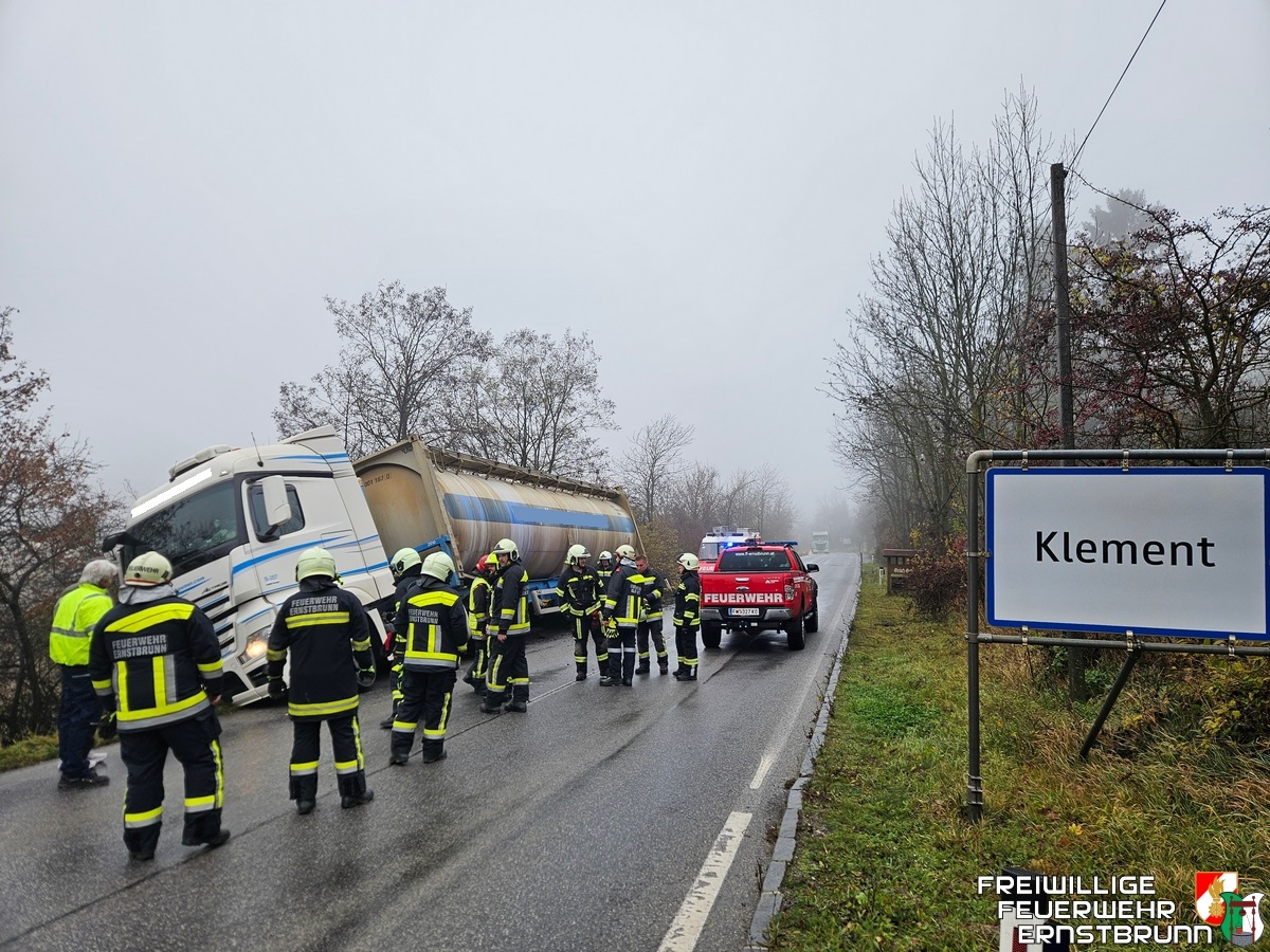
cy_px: 476
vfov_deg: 58.9
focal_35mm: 23
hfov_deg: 73.9
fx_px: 844
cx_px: 635
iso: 25
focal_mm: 5.4
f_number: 1.8
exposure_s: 1/223
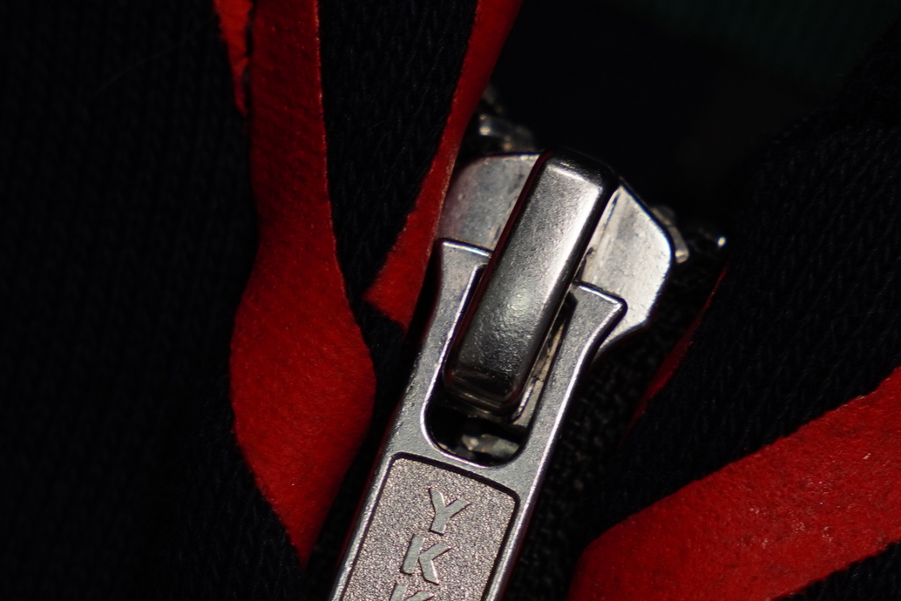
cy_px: 574
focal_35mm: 174
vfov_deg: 7.9
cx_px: 456
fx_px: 4356
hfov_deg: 11.8
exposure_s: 1/100
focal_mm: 50
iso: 320
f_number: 5
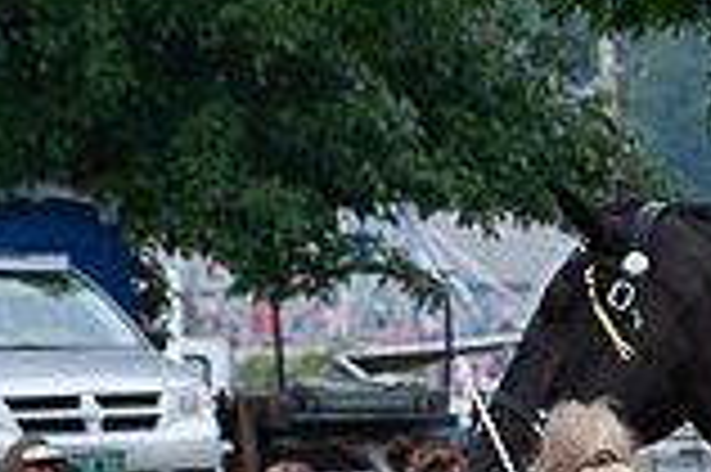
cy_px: 654
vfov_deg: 2.4
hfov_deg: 3.6
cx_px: 1040
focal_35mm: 573
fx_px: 11305
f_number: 5.6
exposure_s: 1/1250
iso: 1600
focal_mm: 180
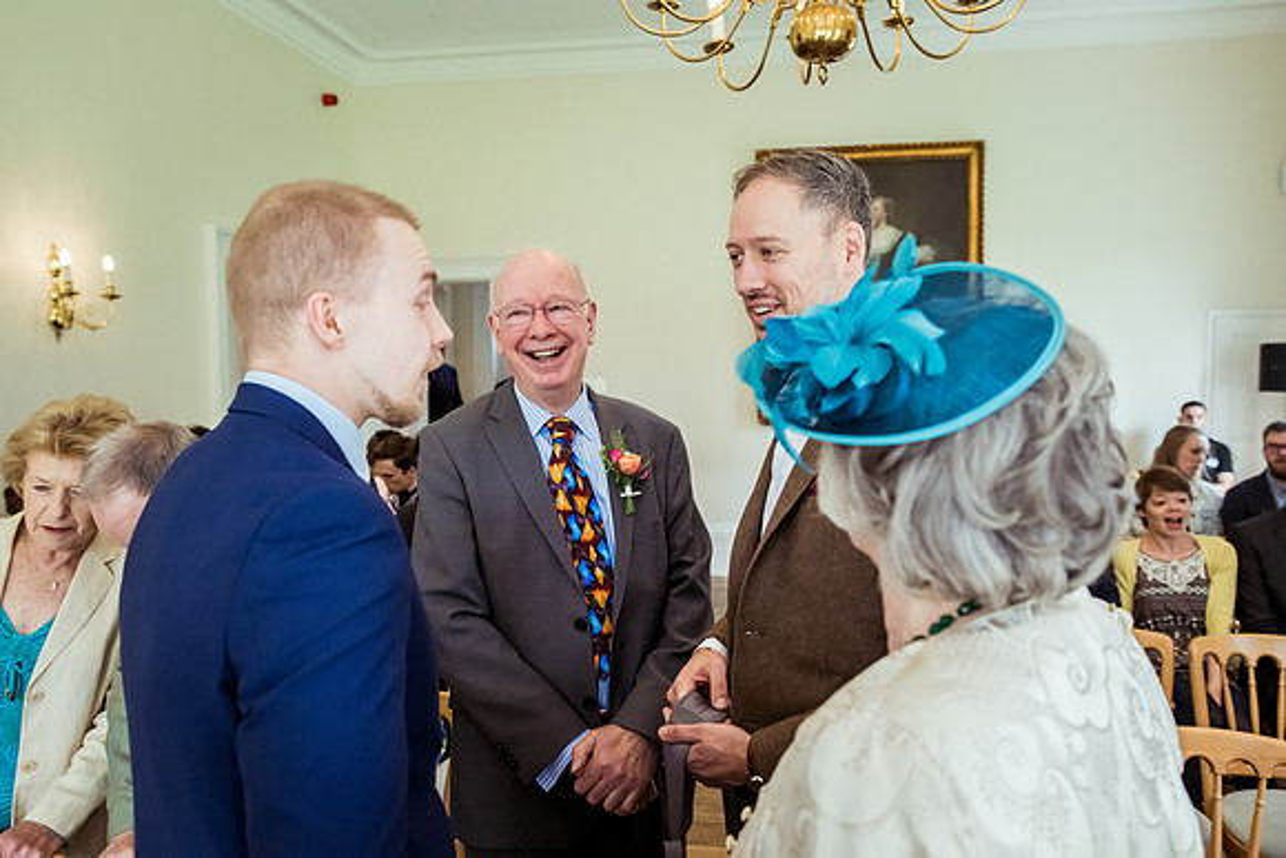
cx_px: 643
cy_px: 429
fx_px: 1036
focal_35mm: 29
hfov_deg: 63.6
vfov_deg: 45.0
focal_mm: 29
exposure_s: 1/800
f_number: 4.5
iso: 5600
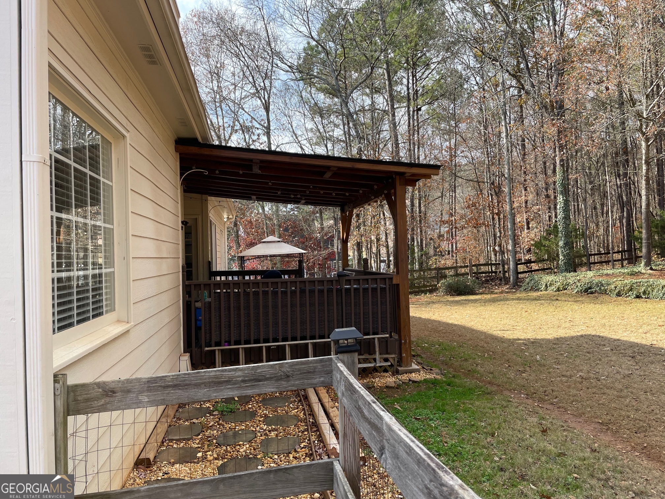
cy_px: 250
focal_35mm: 26
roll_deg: +1.2
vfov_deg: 53.1
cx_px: 332
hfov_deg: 67.3
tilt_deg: +0.0
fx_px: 499
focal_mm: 4.2
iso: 32
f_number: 1.6
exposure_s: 1/790
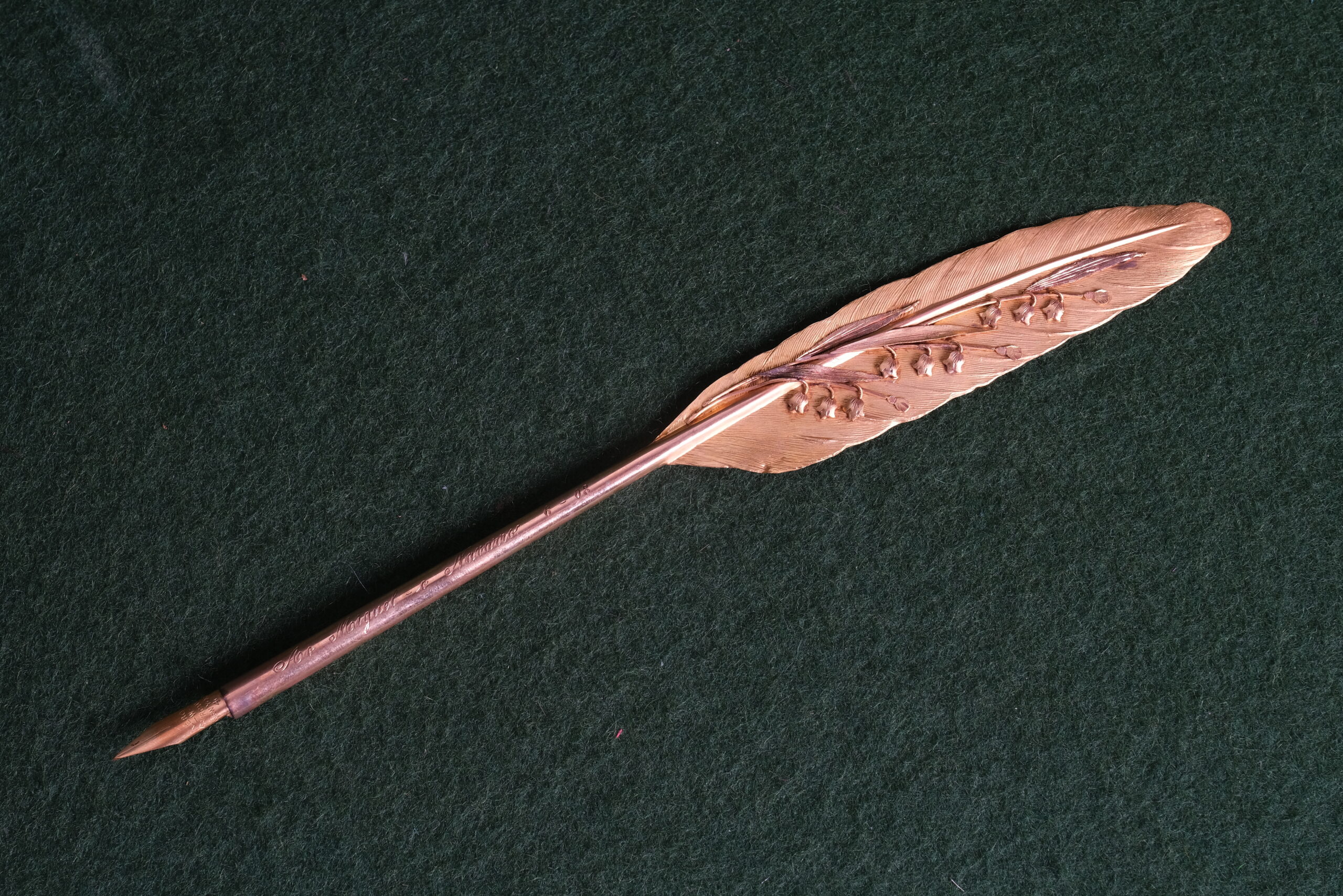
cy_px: 448
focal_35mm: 75
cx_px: 672
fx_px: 2798
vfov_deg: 18.2
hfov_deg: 27.0
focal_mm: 50
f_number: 8
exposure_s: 1/100
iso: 400
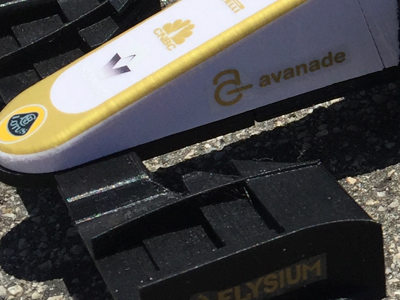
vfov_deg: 12.9
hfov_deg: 15.7
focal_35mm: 114
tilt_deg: -33.7
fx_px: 1318
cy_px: 33
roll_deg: -5.4
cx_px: 621
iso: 32
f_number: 2.2
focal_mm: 4.15
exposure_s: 1/3597
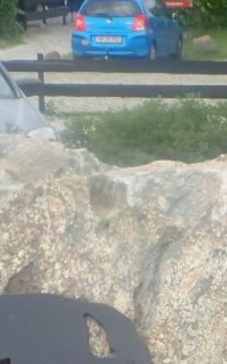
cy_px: 523
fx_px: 2210
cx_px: 327
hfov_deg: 5.8
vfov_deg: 9.2
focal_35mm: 223
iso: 100
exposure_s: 1/400
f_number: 4
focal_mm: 7.34
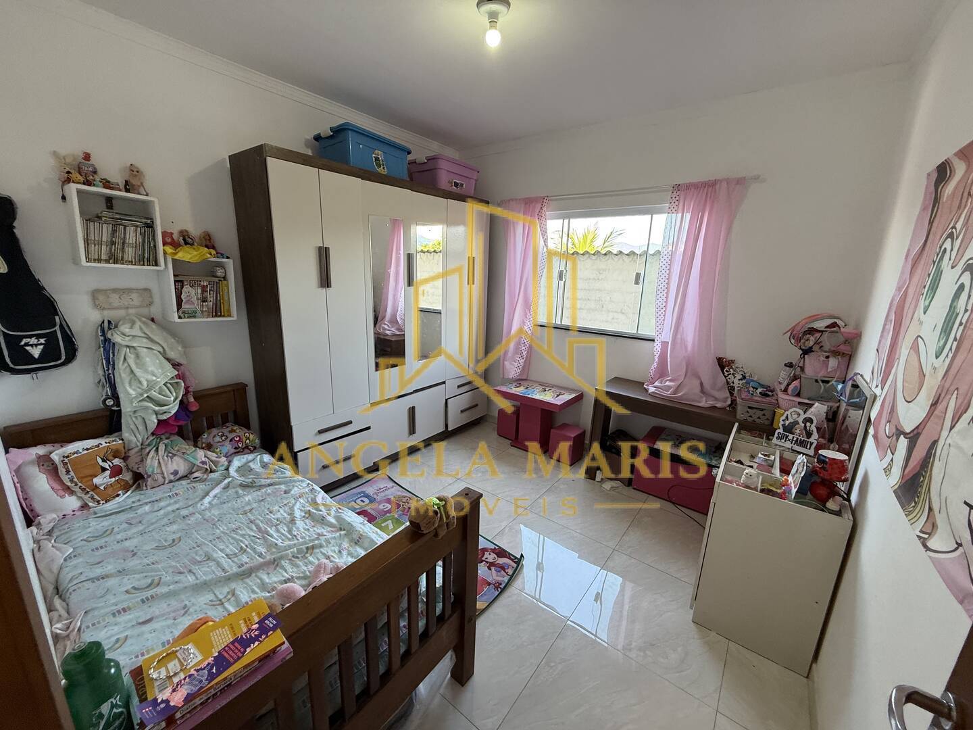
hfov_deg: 102.1
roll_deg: -1.3
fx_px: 394
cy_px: 365
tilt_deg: -13.6
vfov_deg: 85.7
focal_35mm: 14
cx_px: 486
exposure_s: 1/120
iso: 125
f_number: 2.2
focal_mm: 2.22
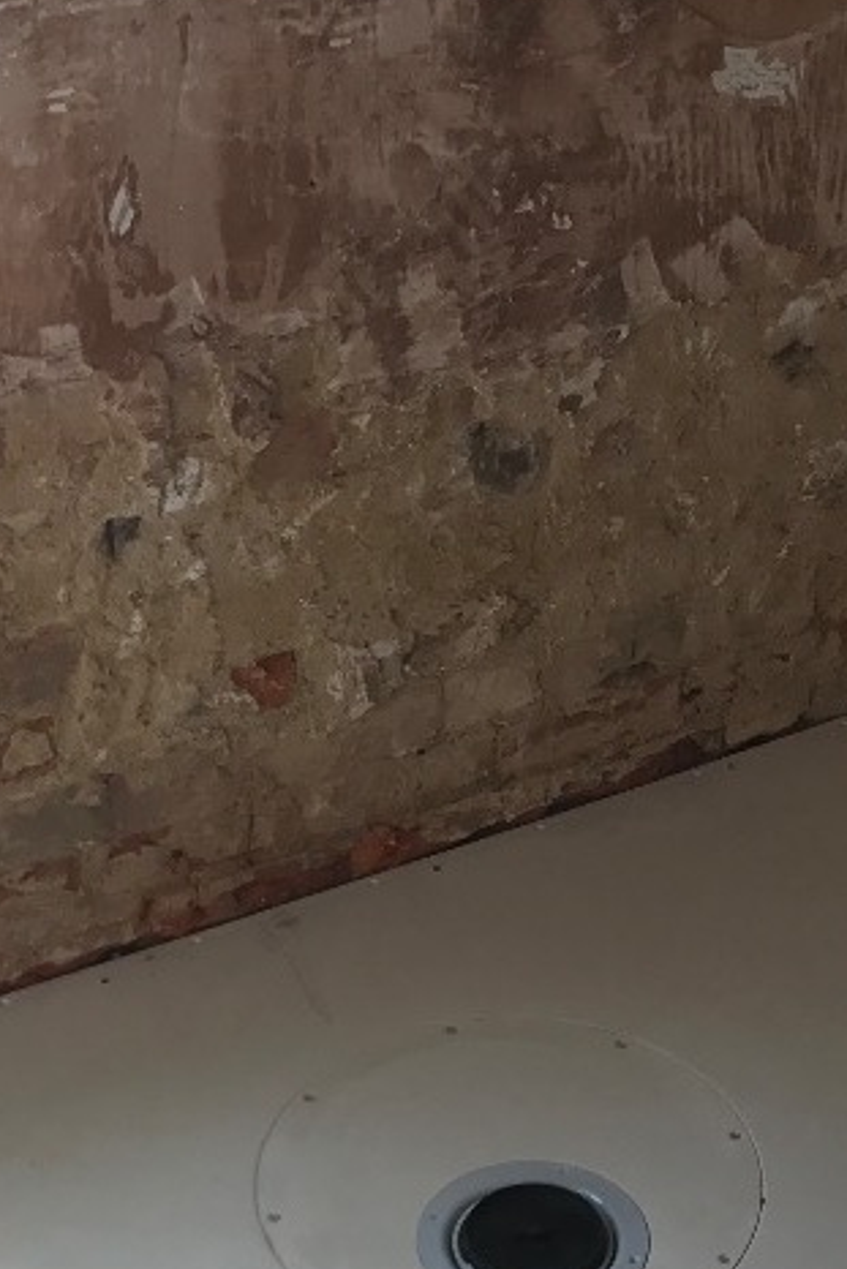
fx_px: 2645
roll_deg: -2.3
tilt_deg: -36.2
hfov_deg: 18.1
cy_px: 939
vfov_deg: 26.7
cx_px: 572
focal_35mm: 75
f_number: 1.8
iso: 25
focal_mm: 3.99
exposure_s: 1/100
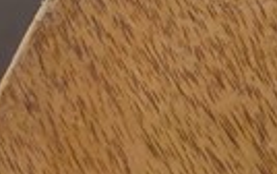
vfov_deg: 4.0
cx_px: 761
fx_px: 2138
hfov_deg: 6.8
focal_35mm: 283
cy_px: -750
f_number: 1.7
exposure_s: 1/174
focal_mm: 6.07
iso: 50
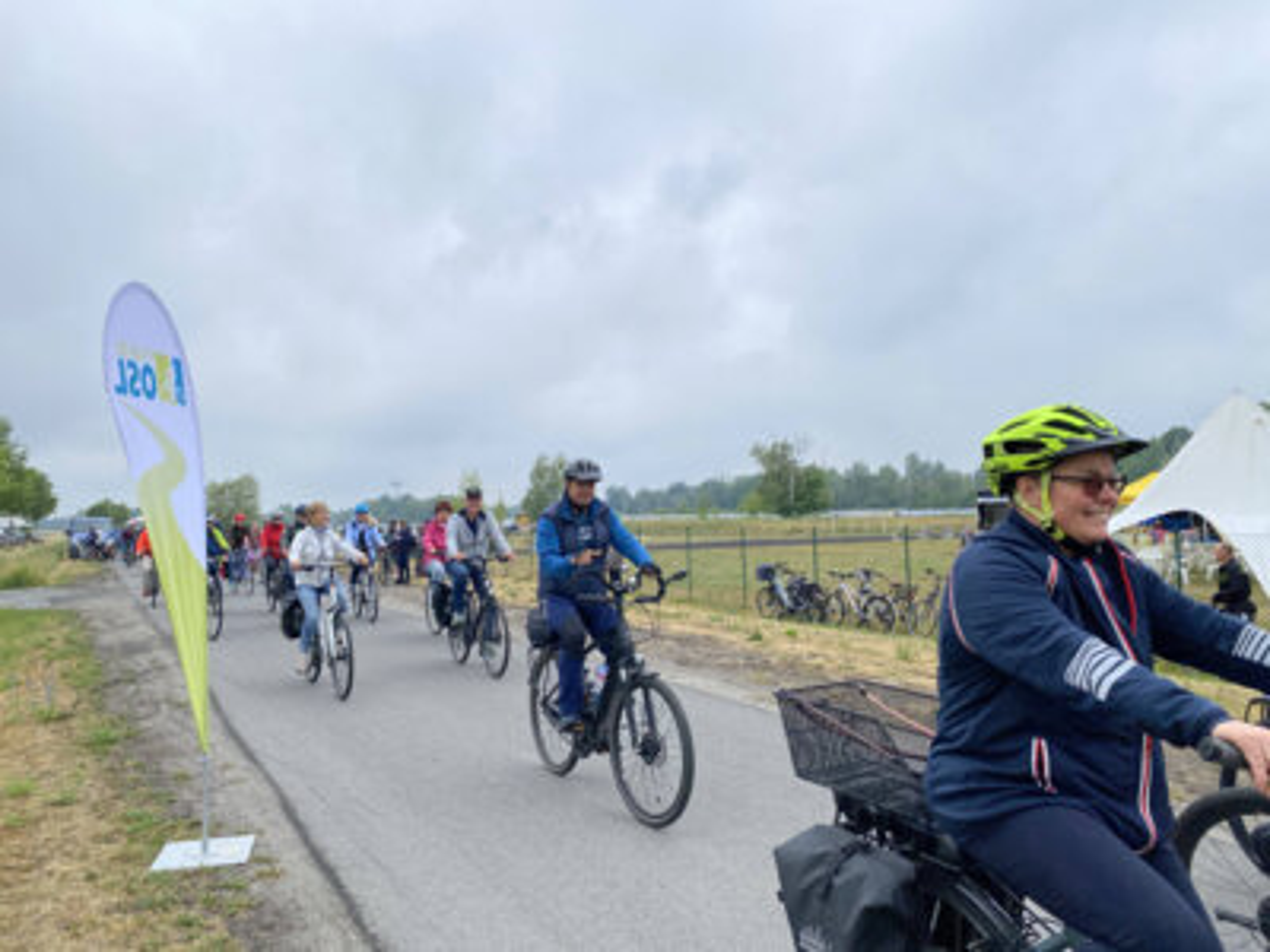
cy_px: 476
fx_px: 954
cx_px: 635
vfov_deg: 53.1
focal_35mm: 26
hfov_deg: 67.3
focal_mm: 4.2
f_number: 1.8
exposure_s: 1/2066
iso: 32
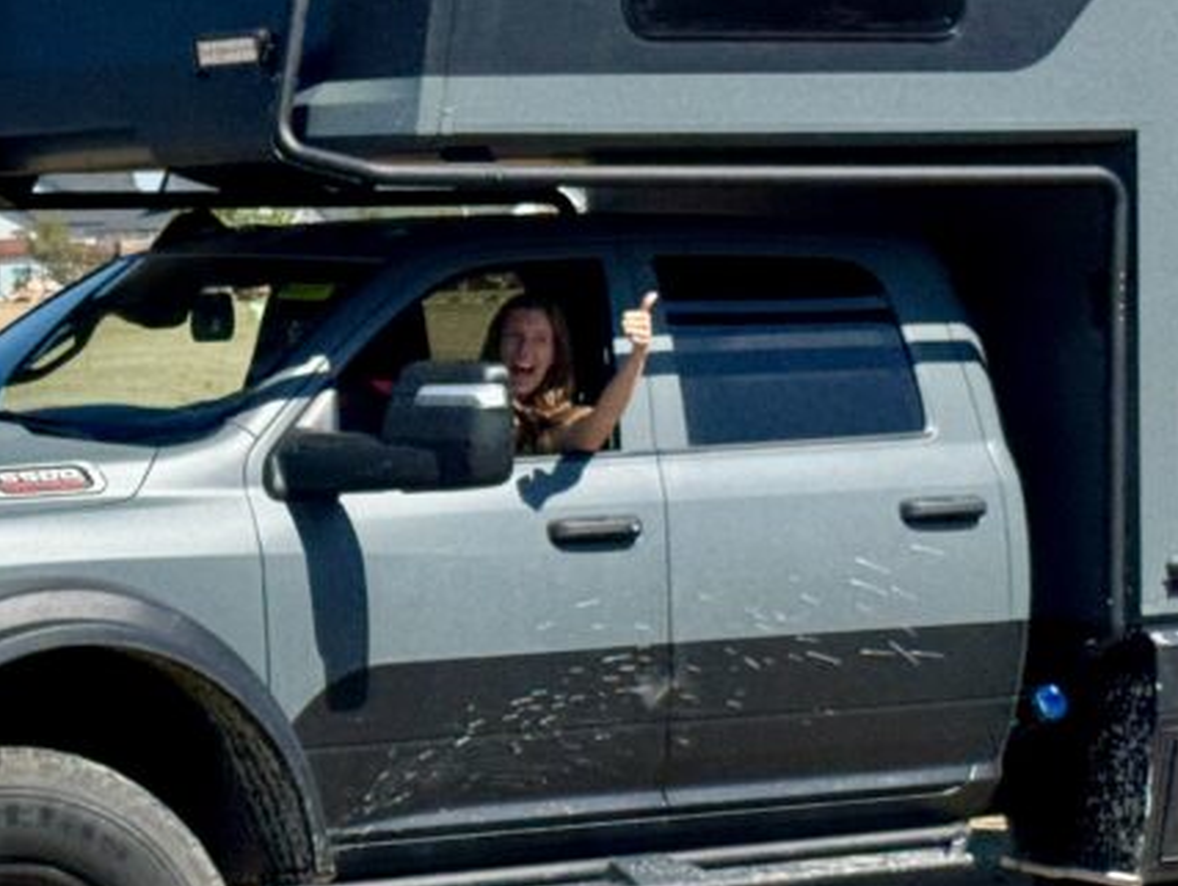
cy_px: 298
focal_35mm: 115
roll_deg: +0.7
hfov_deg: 17.1
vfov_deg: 12.9
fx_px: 3917
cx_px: 436
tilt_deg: -5.1
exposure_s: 1/4608
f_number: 1.78
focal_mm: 6.76
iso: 64
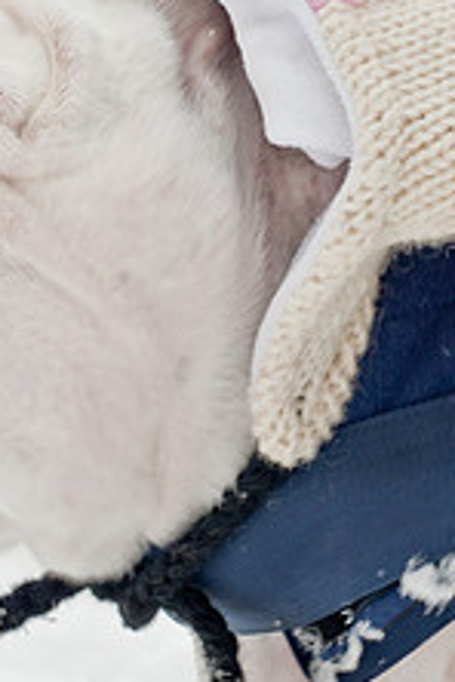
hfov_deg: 9.0
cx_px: 26
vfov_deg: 13.5
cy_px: 286
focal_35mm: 152
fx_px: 2881
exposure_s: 1/320
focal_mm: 50
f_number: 5.6
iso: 200
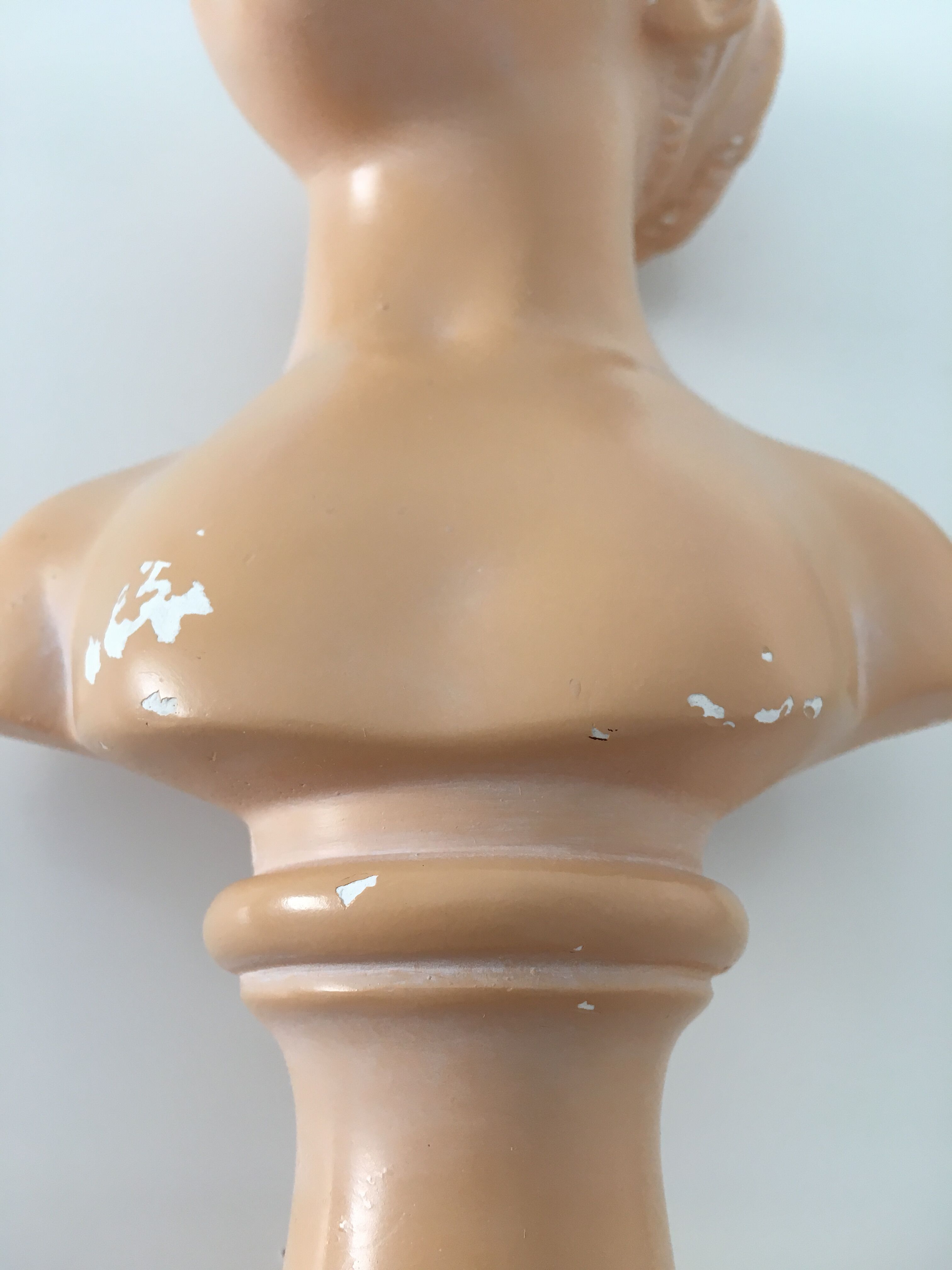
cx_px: 476
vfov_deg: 61.7
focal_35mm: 29
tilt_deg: -62.5
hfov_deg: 48.2
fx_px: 1063
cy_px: 635
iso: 25
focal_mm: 4.15
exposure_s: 1/33
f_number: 2.2
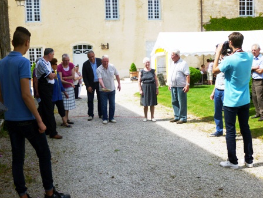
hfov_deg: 42.1
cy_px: 99
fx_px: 342
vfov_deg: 32.2
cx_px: 132
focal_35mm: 45
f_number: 3.9
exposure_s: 1/800
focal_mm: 8
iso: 100
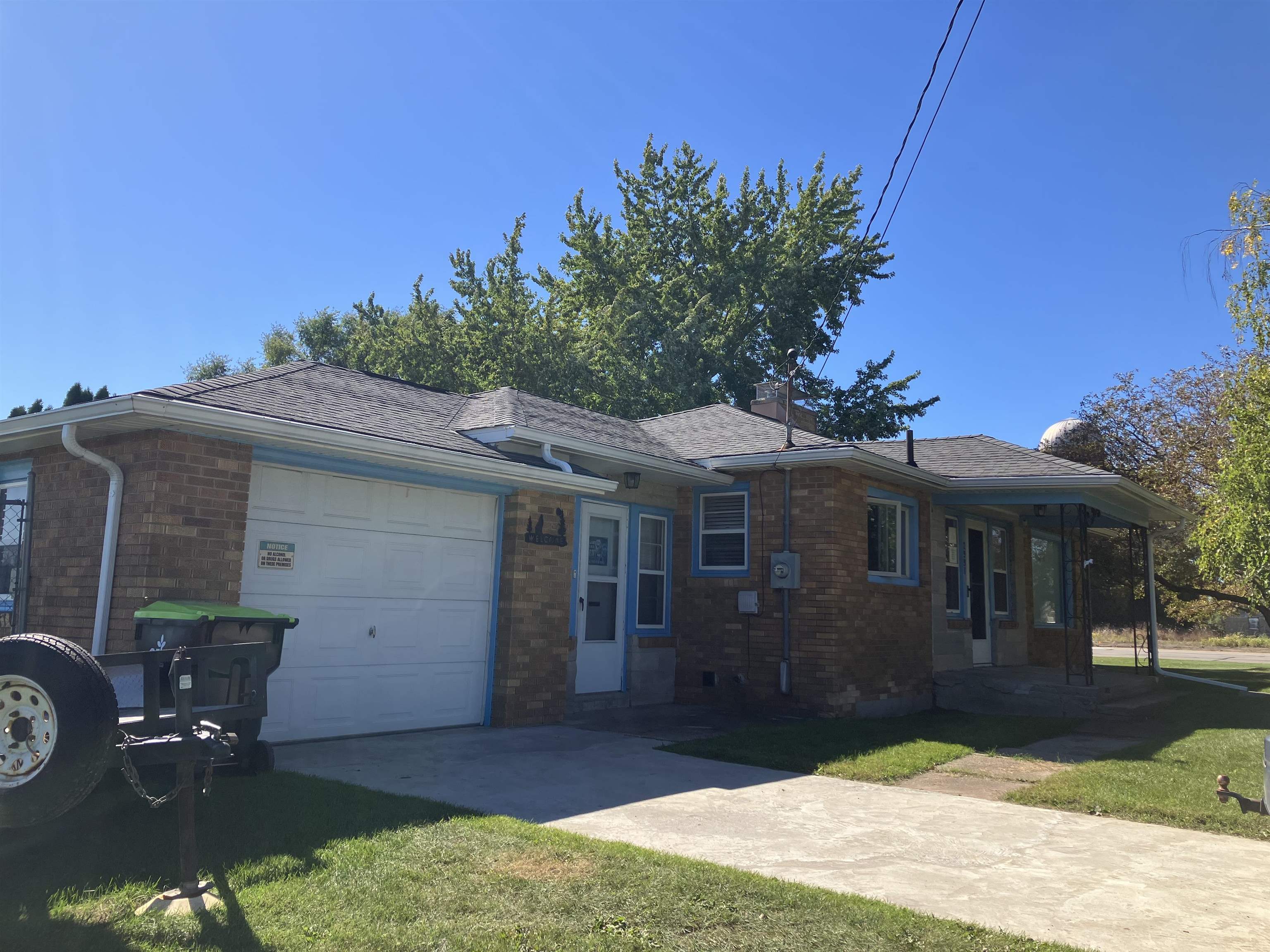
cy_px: 476
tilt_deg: +8.4
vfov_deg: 49.7
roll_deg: -1.9
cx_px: 635
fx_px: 1027
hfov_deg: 63.4
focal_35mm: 28
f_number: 1.8
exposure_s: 1/1675
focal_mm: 3.99
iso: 32
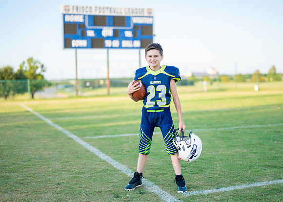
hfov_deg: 33.2
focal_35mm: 59
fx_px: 475
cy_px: 102
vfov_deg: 24.0
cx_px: 154
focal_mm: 50
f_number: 1.2
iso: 160
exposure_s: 1/2000
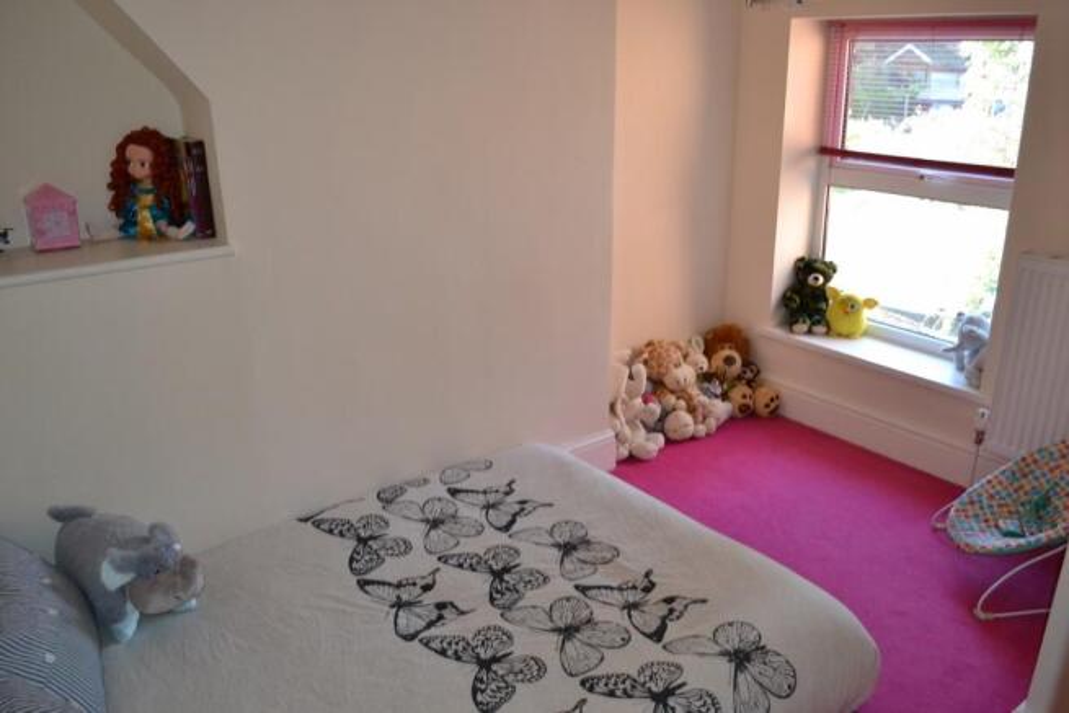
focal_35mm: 27
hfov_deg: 67.4
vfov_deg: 48.0
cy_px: 356
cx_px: 534
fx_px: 802
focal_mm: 18
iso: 450
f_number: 3.5
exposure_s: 1/60
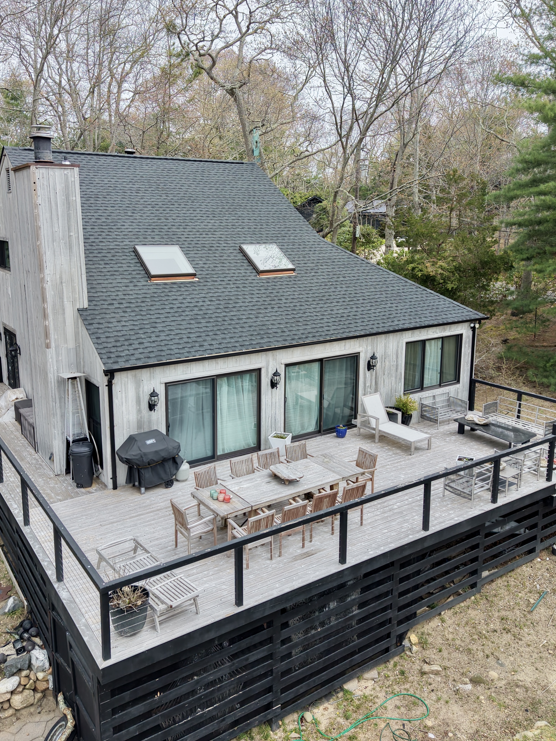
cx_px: 267
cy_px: 338
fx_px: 642
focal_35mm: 30
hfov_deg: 46.8
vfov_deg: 59.9
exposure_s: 1/2500
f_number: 1.8
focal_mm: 8.67
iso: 400
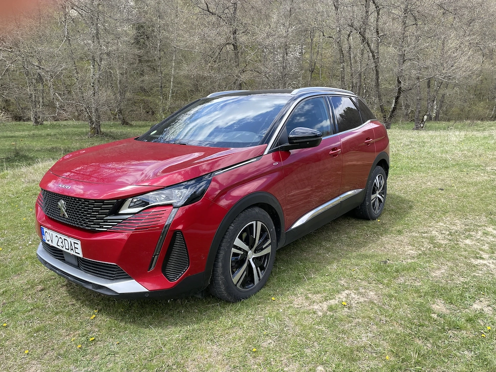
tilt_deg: -12.0
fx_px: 373
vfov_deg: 53.1
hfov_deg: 67.3
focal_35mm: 26
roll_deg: -1.7
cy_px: 186
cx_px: 248
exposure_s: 1/759
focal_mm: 4.2
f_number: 1.6
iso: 32
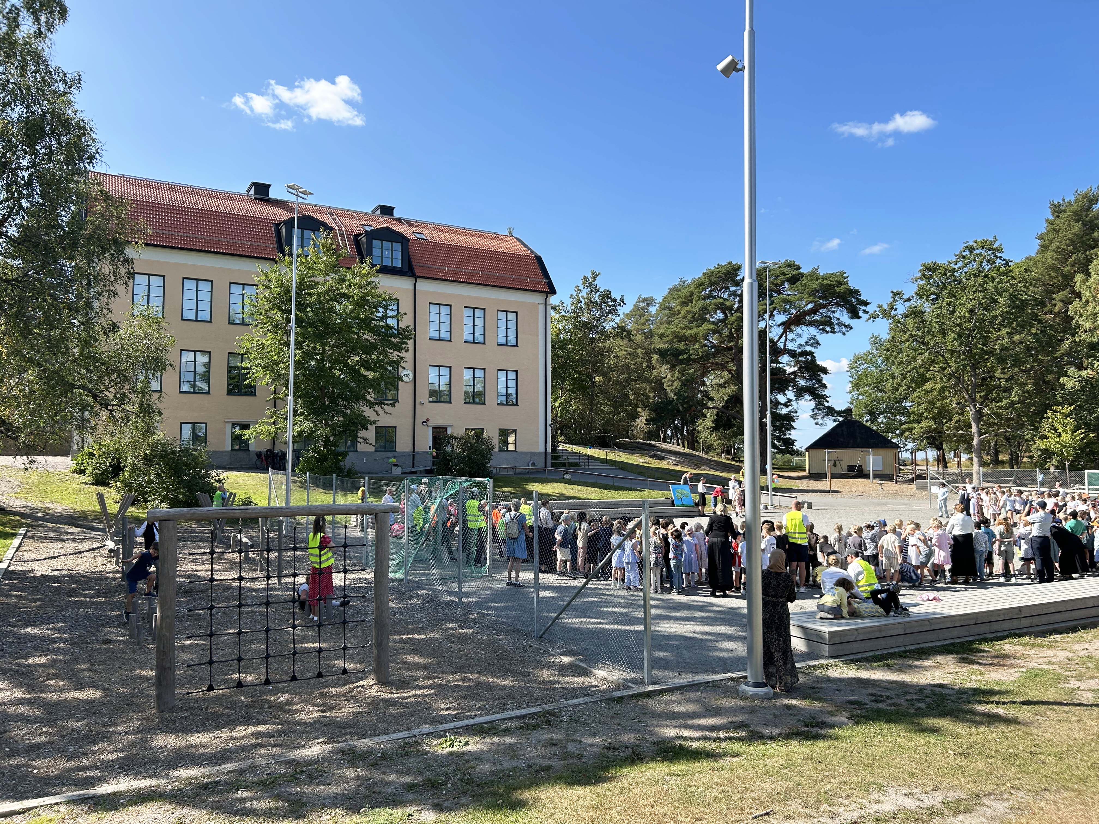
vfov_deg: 53.1
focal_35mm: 26
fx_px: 825
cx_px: 550
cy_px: 412
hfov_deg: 67.3
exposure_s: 1/2165
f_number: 1.5
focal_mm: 5.7
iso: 50
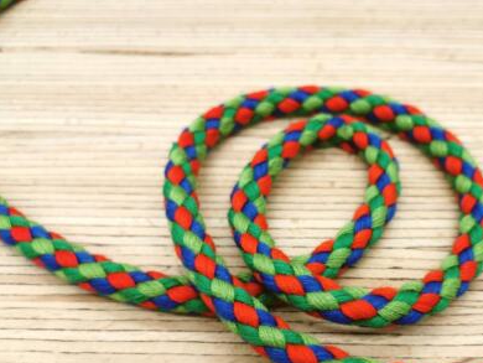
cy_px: 240
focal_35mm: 36
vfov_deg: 39.3
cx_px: 318
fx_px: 503
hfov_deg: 50.5
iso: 50
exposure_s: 1/275
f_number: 1.8
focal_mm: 5.58
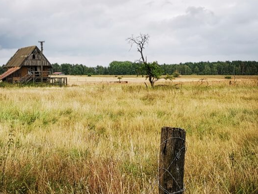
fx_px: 544
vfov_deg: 20.1
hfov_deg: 26.7
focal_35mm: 73
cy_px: 129
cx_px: 109
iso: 50
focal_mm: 5.58
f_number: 1.8
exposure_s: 1/940
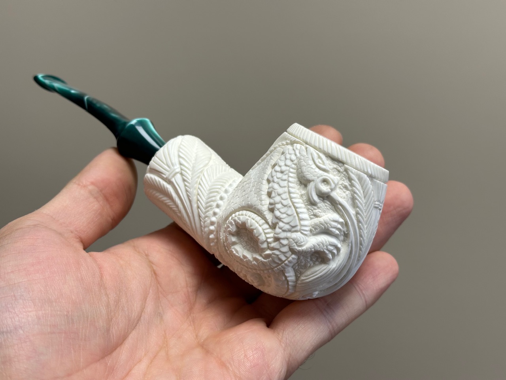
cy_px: 190
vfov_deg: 30.3
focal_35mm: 48
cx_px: 253
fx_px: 702
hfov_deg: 39.7
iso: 64
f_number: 1.78
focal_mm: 6.86
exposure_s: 1/121
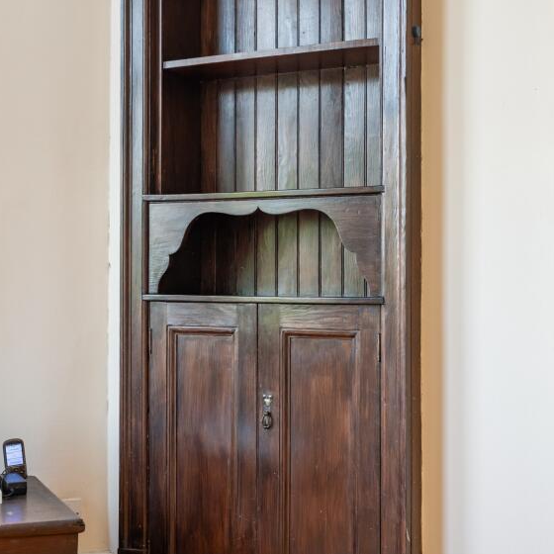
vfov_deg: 30.6
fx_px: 1014
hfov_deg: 30.6
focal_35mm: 56
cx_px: 269
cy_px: 268
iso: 640
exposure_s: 1/125
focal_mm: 36
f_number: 4
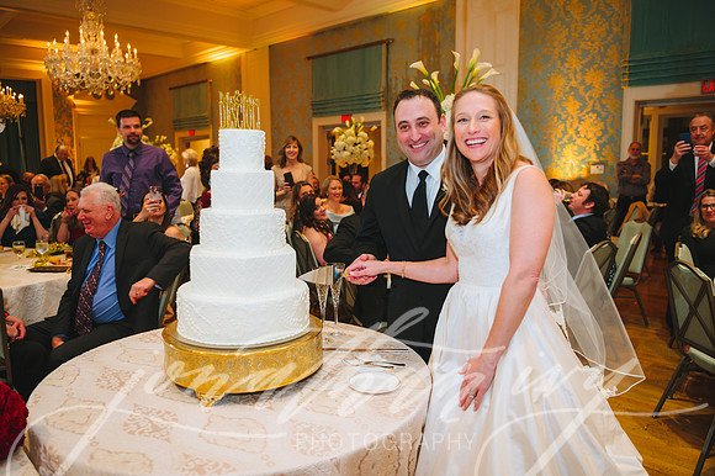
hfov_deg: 65.5
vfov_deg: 46.4
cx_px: 358
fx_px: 556
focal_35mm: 28
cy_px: 238
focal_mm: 28
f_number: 2.8
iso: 1250
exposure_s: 1/60
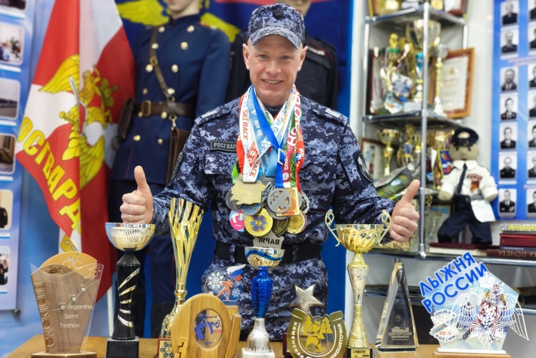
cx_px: 268
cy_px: 179
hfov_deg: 41.9
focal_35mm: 47
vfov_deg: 28.6
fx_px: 700
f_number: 4.5
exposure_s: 1/100
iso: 1000
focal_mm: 7.1
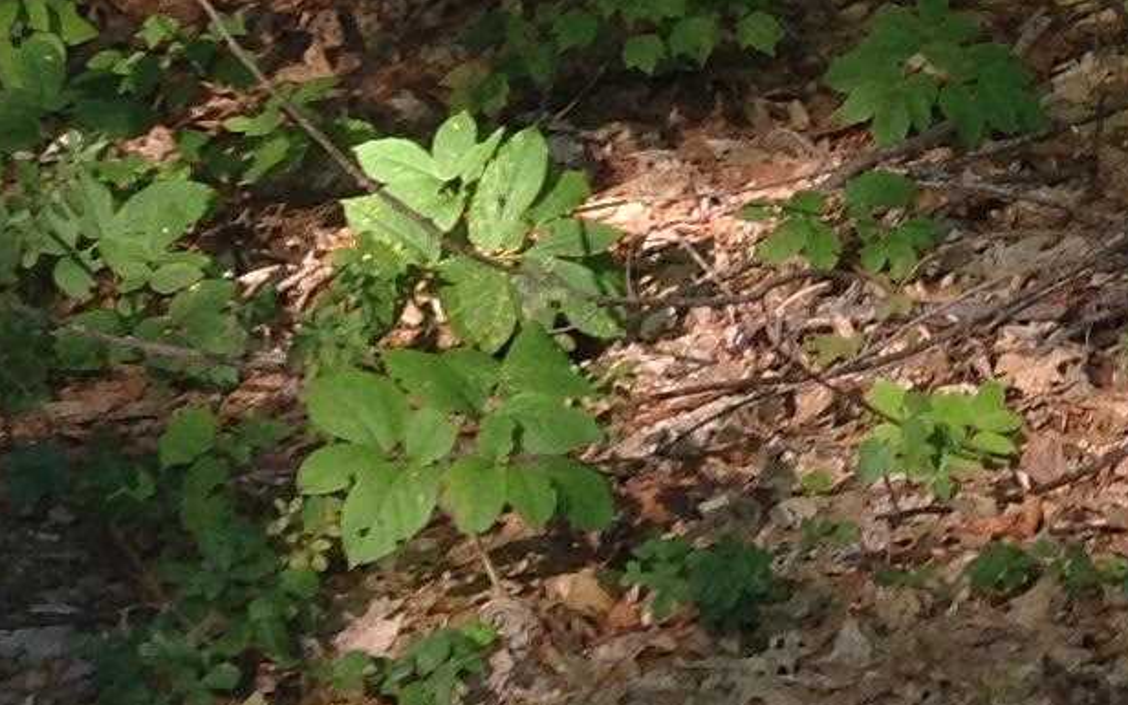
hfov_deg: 13.1
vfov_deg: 7.9
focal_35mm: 156
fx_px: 4796
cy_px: -820
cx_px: 1329
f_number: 2.4
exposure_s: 1/378
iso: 50
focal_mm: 4.28
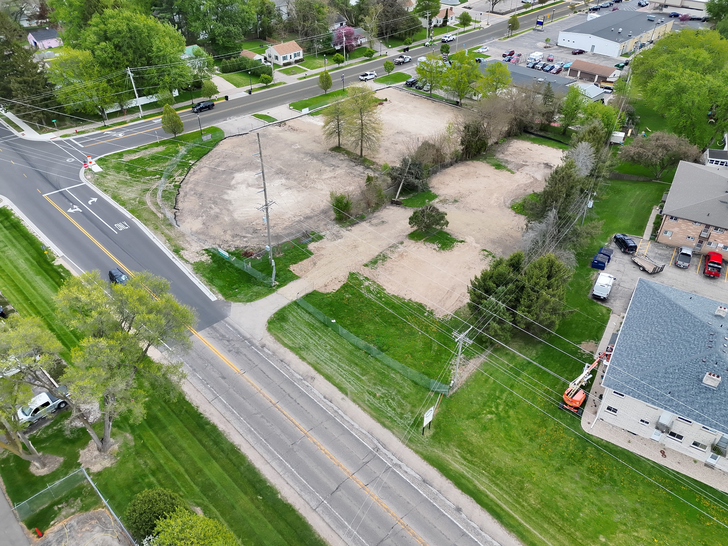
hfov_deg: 71.6
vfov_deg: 56.8
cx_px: 364
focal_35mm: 24
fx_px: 505
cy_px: 273
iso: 150
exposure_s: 1/1600
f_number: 1.7
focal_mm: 6.72
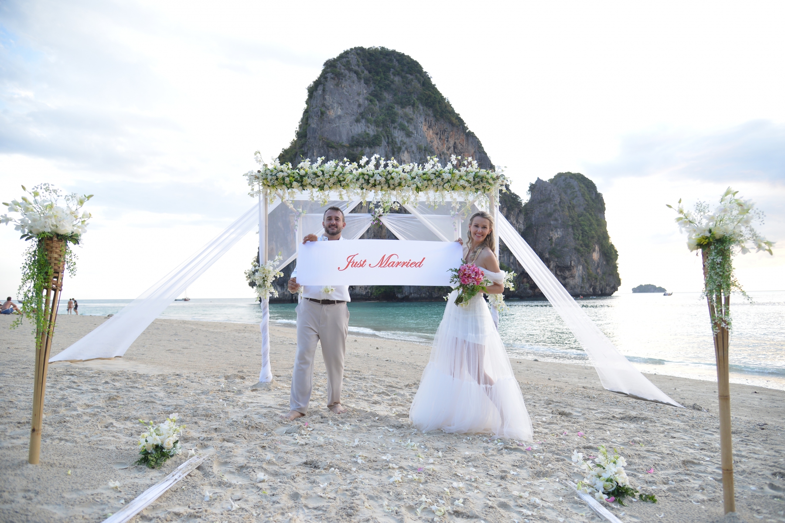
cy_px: 262
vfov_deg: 53.1
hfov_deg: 73.7
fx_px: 523
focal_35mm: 24
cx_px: 392
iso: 400
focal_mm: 24
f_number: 4
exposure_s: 1/250
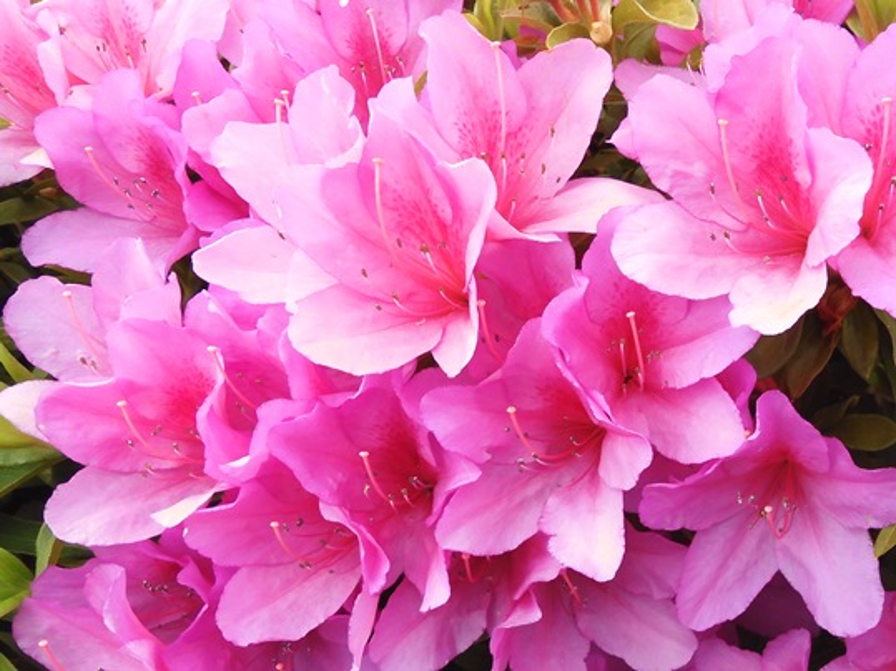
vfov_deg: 56.8
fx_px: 621
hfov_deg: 71.6
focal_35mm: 24
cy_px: 336
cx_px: 448
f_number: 3.4
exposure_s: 1/400
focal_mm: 4.3
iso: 100
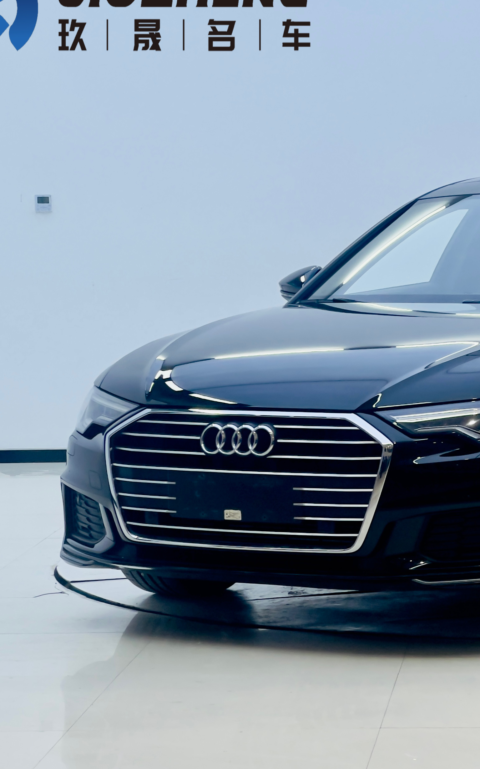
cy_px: 348
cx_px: 529
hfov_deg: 9.7
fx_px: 2805
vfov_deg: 15.6
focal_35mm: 134
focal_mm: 9
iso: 32
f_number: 2.8
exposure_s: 1/140
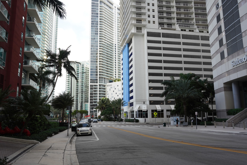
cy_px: 82
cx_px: 124
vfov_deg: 45.0
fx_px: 199
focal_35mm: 29
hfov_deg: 63.7
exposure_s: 1/100
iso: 400
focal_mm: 29
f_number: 13
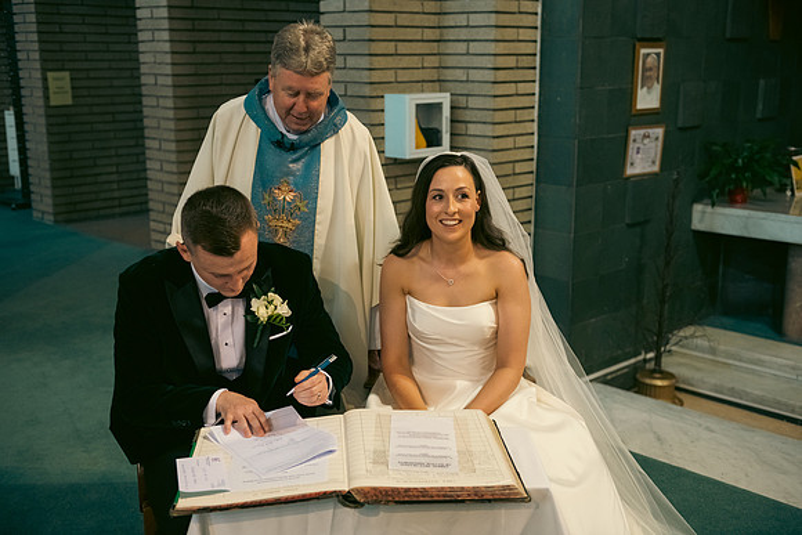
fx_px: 936
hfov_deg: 46.4
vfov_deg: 31.9
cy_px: 268
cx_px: 401
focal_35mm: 42
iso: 1000
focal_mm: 42
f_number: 3.5
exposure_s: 1/160
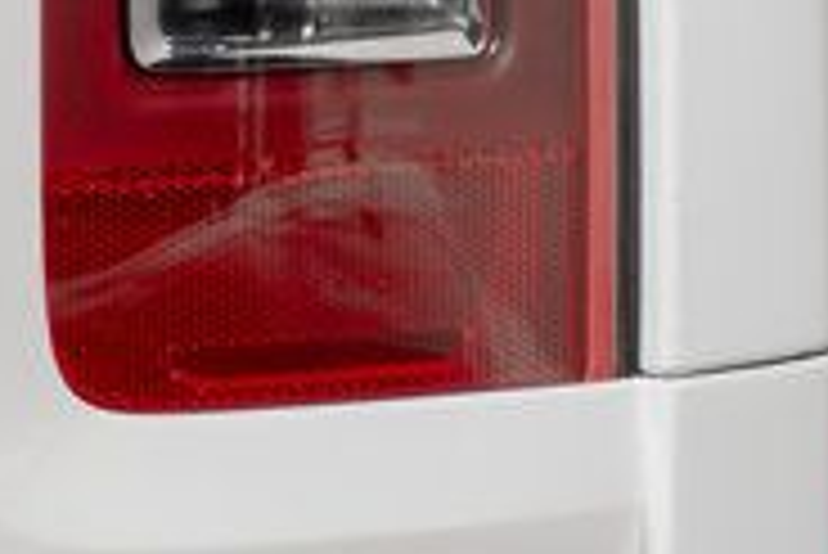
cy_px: -277
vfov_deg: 3.5
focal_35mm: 389
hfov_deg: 5.3
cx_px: 18
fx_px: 8954
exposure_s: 1/125
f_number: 9
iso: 400
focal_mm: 70
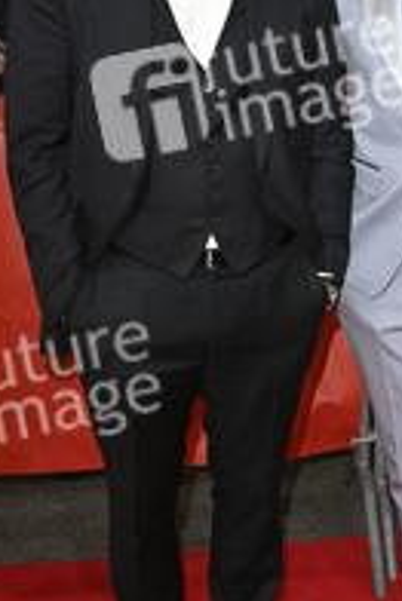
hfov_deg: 23.4
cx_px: 338
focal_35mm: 57
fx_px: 953
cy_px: 242
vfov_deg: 34.9
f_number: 5.6
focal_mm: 28
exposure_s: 1/100
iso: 640
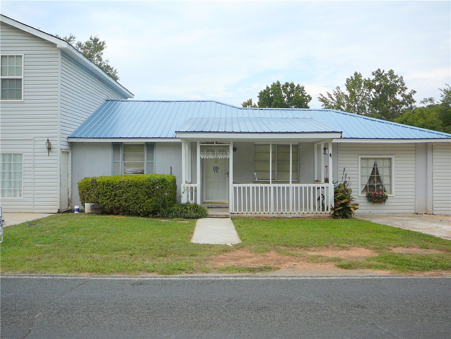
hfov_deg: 52.6
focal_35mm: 35
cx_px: 226
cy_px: 170
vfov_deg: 40.7
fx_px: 456
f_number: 2.8
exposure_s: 1/800
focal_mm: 5.2
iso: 80
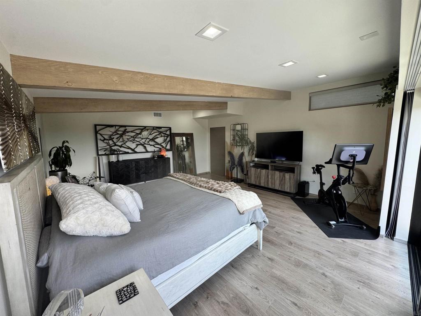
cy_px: 158
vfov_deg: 85.7
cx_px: 210
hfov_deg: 102.1
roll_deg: -0.1
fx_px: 170
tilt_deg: -7.0
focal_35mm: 14
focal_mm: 2.22
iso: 80
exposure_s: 1/120
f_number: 2.2
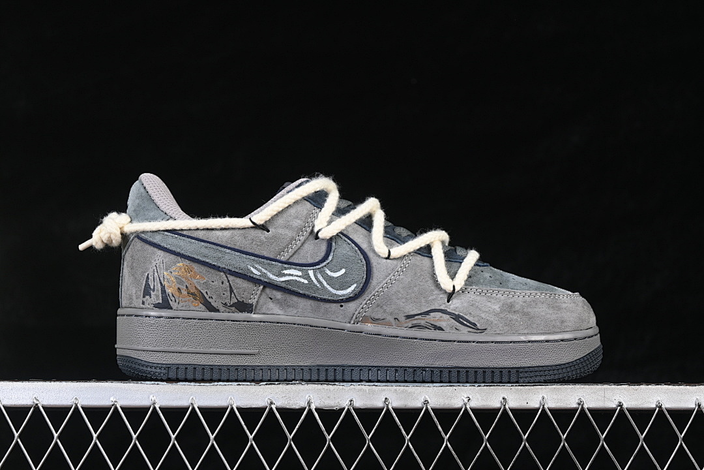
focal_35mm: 75
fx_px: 1467
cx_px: 352
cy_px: 235
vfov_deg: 18.2
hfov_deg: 27.0
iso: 160
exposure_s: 1/60
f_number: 6.3
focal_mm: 50
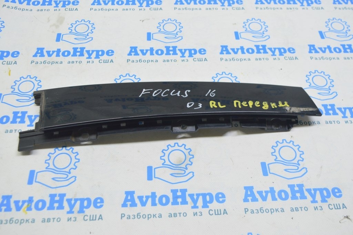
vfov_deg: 36.8
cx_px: 176
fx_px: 353
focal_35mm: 36
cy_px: 118
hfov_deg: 53.2
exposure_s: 1/20
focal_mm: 24
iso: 400
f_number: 5.6
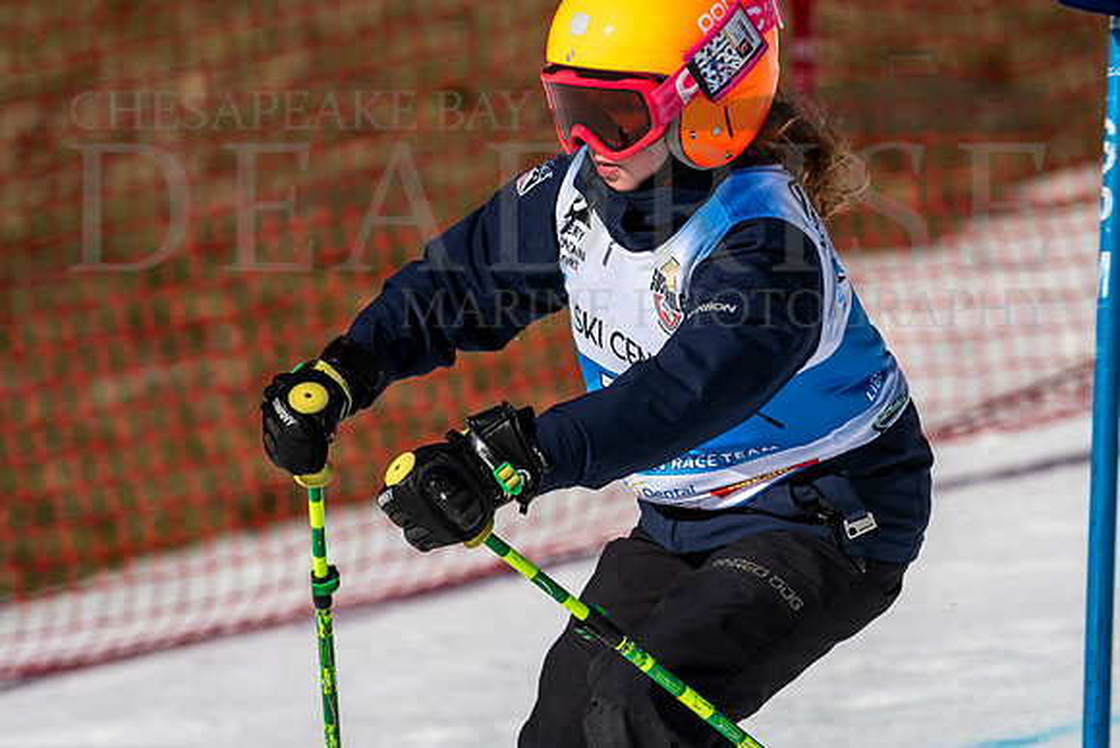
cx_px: 646
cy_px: 383
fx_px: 21551
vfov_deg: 2.0
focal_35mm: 693
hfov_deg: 3.0
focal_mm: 400
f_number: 8
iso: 200
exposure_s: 1/2000
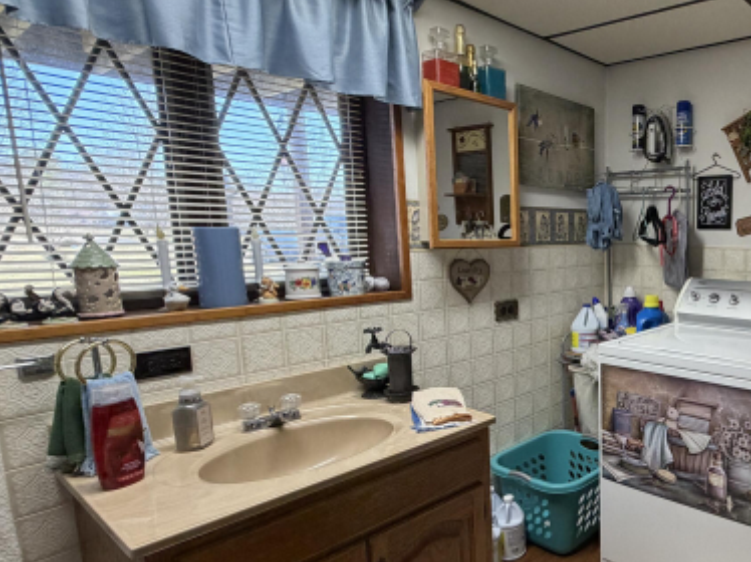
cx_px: 648
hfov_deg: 60.9
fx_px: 542
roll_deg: +0.3
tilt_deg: -8.9
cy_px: 309
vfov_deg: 54.7
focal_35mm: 25
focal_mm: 2.22
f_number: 2.2
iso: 320
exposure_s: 1/120
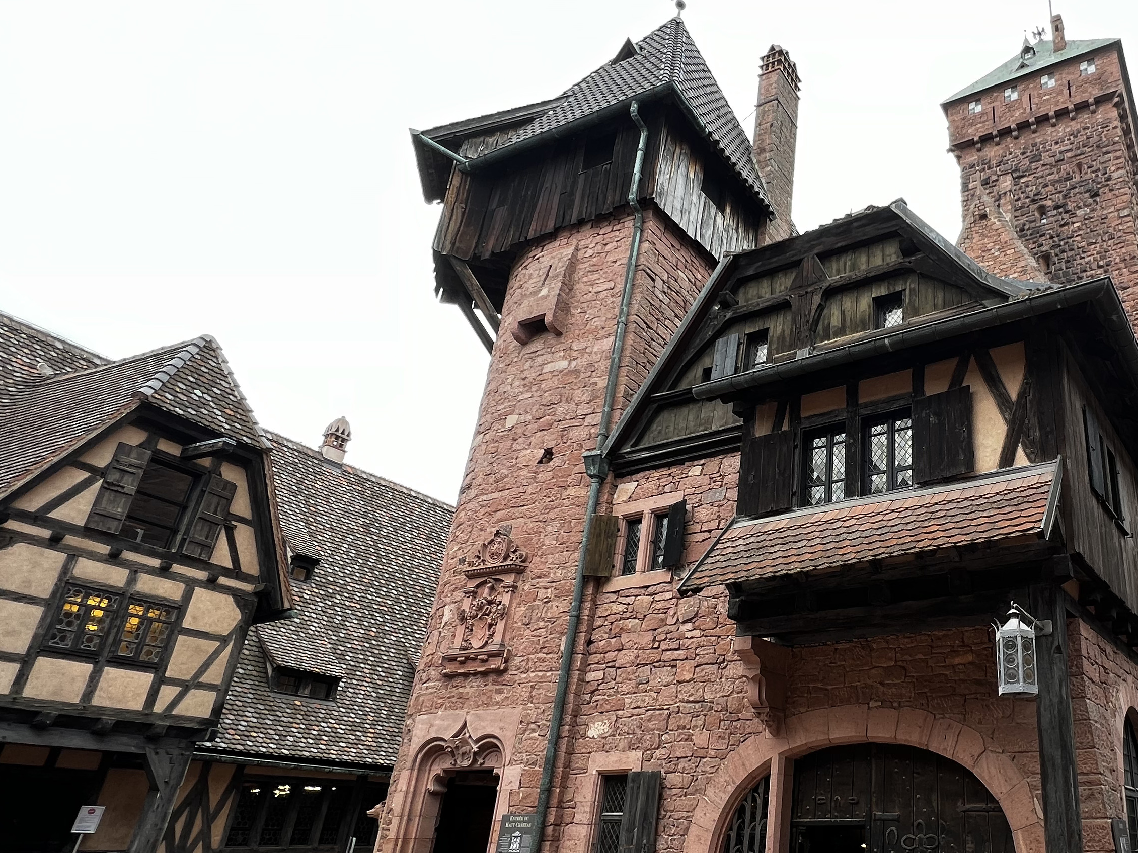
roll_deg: -0.4
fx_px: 756
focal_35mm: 23
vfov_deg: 58.7
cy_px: 486
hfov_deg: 67.3
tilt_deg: +23.5
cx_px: 903
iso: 32
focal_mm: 1.57
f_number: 1.8
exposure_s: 1/118
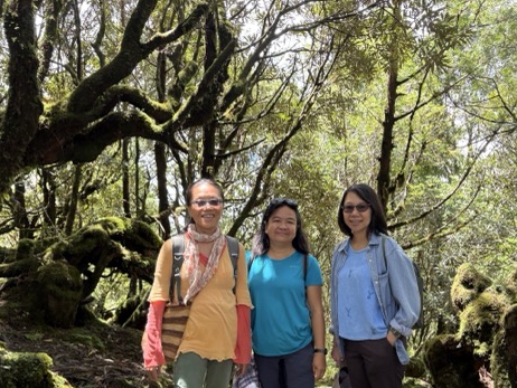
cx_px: 271
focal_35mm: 36
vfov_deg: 39.1
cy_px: 267
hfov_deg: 51.3
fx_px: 538
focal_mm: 5.96
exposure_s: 1/122
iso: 32
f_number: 1.6
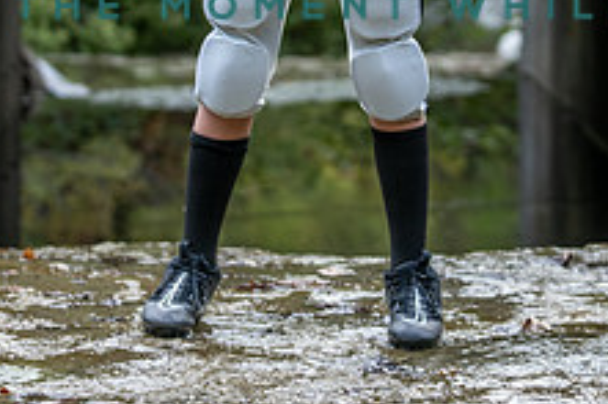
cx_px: 341
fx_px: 3105
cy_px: -114
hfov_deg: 11.2
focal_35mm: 184
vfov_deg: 7.4
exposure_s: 1/320
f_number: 2.8
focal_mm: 70
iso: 250
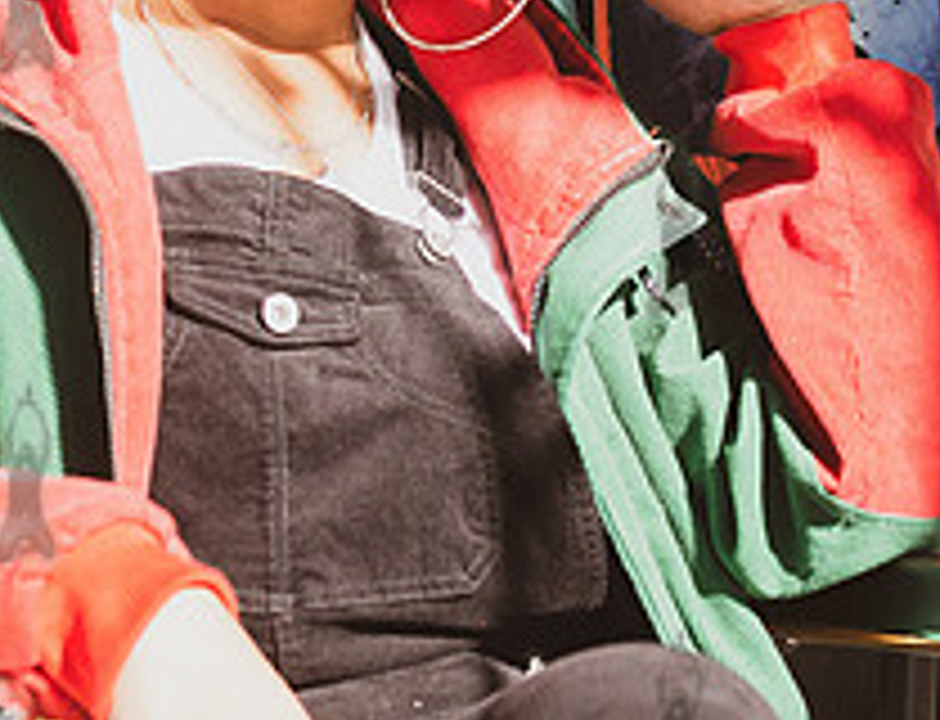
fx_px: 4979
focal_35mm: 182
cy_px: -18
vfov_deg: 8.2
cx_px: 423
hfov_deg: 10.8
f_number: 4
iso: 200
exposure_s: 1/400
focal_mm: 48
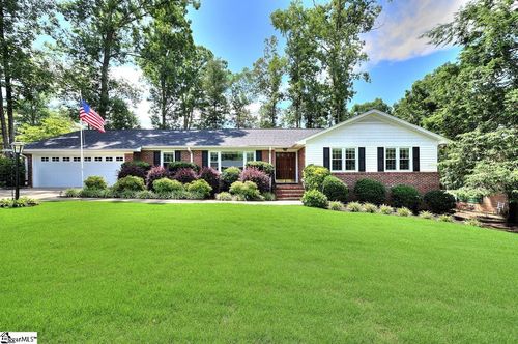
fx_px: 216
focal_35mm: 15
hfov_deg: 100.5
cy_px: 172
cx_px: 259
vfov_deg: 77.2
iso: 400
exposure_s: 1/250
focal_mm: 15
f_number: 11
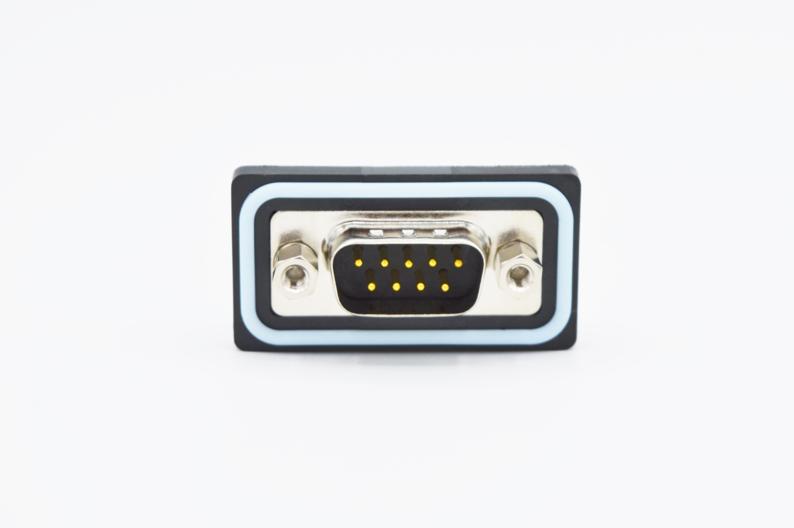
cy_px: 264
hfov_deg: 24.6
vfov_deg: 16.5
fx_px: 1818
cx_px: 397
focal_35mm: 82
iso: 100
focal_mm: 55
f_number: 8
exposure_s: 1/250
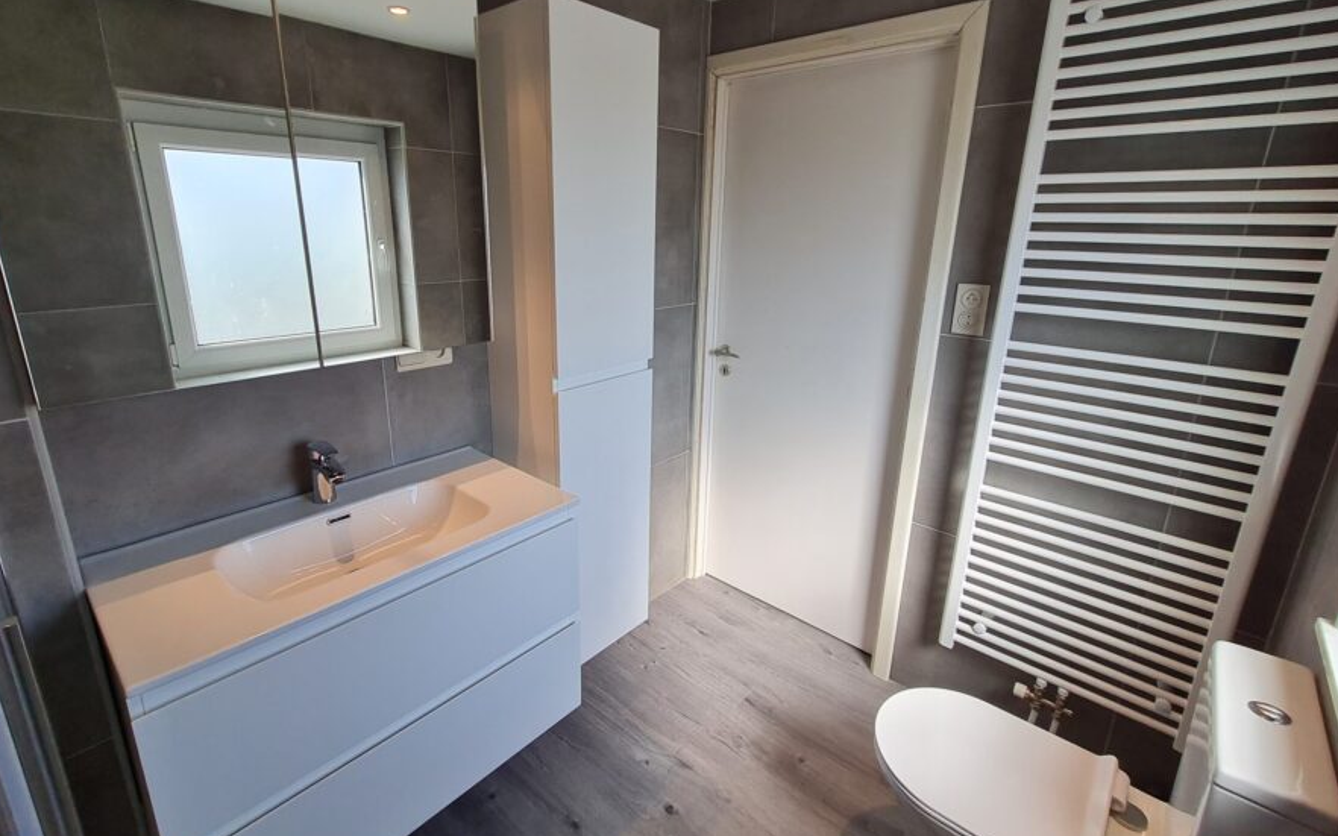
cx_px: 643
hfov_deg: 97.8
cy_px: 394
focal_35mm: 16
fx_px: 583
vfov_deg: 71.2
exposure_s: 1/229
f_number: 2.2
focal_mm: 1.74
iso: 50
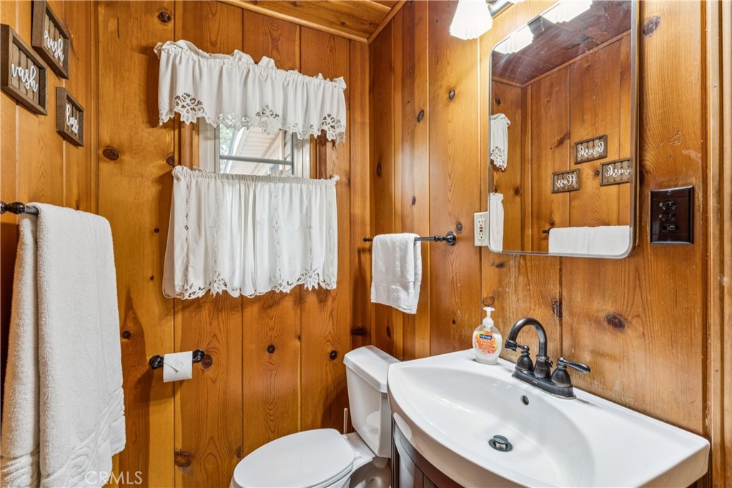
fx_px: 329
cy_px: 244
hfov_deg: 96.0
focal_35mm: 16
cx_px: 366
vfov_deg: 73.0
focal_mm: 16.2
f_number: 13
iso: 100
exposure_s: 1.6
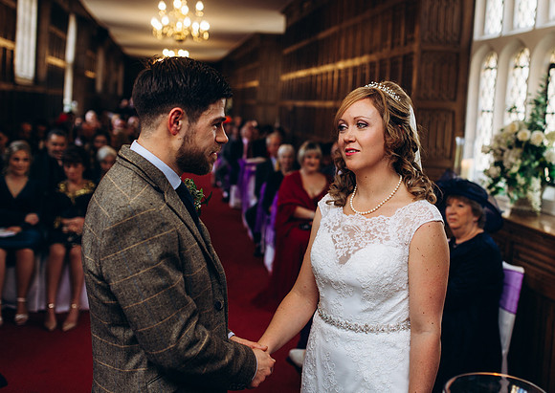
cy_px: 158
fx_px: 686
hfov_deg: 43.6
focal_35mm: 44
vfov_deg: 31.9
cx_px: 353
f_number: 2.5
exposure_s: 1/125
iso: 160
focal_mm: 35
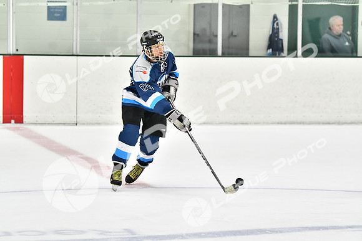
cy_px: 120
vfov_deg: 7.6
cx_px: 181
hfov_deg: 11.4
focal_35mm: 180
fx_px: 1810
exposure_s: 1/1250
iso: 6400
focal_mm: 120
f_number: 2.8
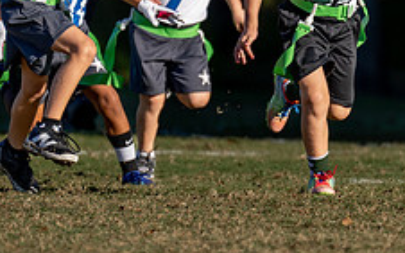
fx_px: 8826
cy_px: 26
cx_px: 347
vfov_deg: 1.6
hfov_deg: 2.6
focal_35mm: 800
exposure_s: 1/1600
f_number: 2.8
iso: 100
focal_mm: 200
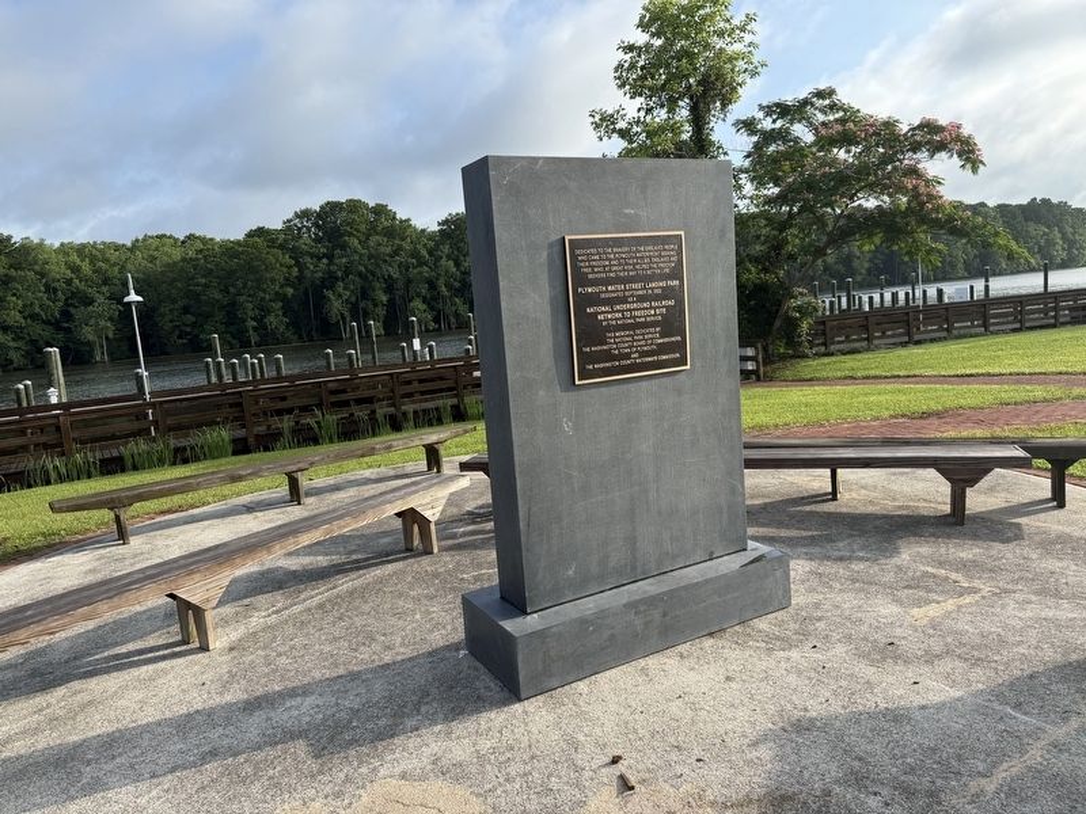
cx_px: 543
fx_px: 753
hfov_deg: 71.6
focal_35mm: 24
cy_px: 407
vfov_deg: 56.8
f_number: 1.78
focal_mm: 6.76
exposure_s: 1/2370
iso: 80
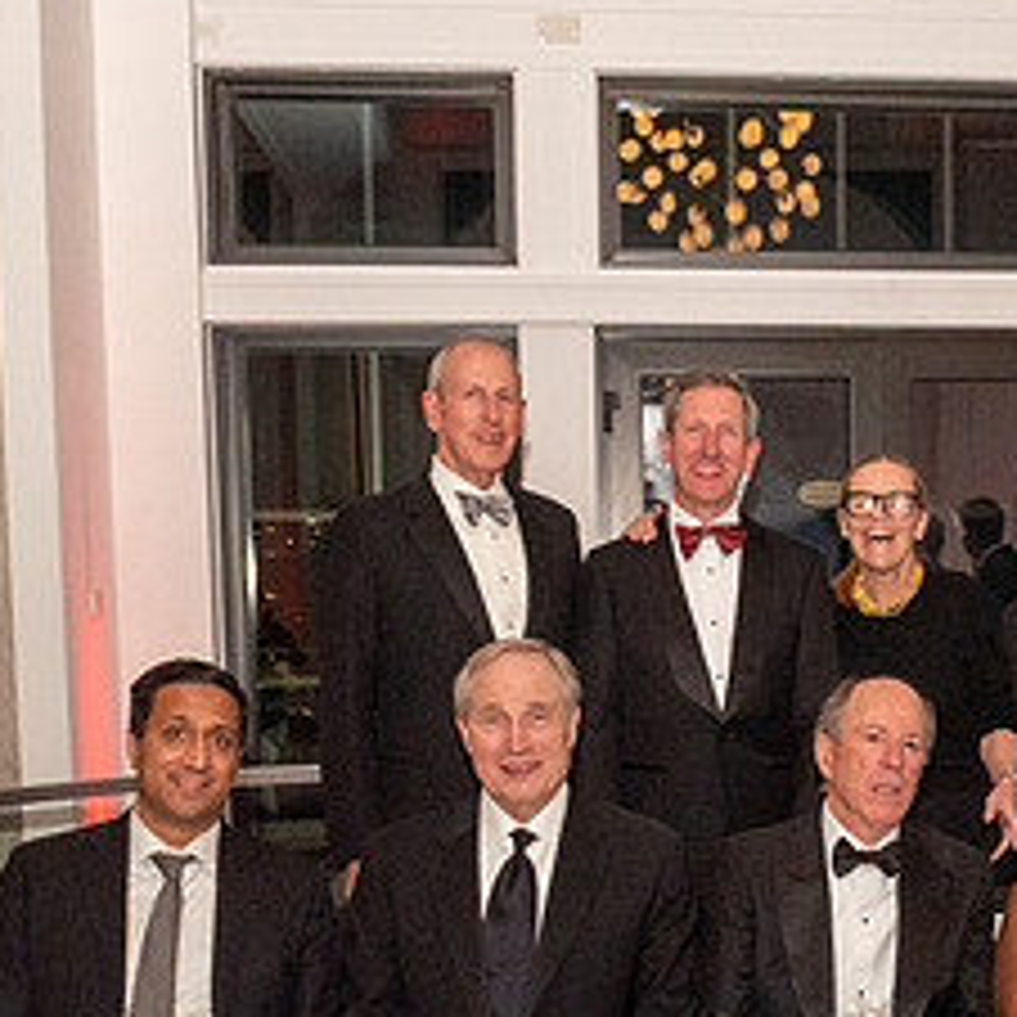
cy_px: 821
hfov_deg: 28.2
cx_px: 864
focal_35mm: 59
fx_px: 1961
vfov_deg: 28.4
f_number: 10
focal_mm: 18
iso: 2000
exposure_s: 1/80
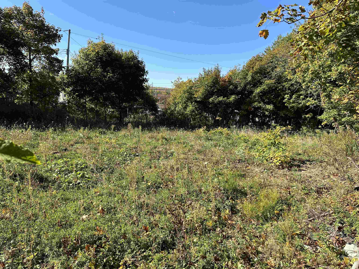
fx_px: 249
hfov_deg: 71.6
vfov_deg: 56.8
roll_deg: -4.6
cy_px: 134
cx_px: 180
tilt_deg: -7.0
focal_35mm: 24
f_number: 1.78
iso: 80
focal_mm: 6.86
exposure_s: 1/2299
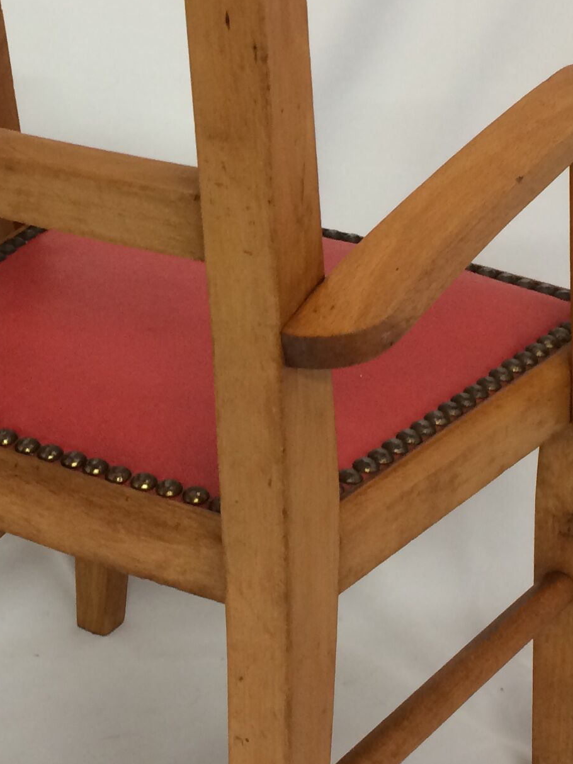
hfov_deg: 18.7
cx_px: 88
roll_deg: +2.1
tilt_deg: -25.2
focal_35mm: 78
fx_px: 1722
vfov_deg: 25.0
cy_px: 295
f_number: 2.2
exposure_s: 1/33
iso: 100
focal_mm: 4.15
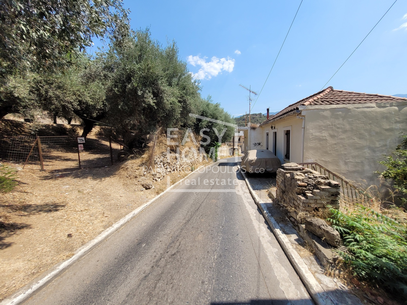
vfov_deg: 89.9
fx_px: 153
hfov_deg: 106.2
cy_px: 152
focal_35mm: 13
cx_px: 204
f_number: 2.2
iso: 40
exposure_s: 1/1242
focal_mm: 1.74
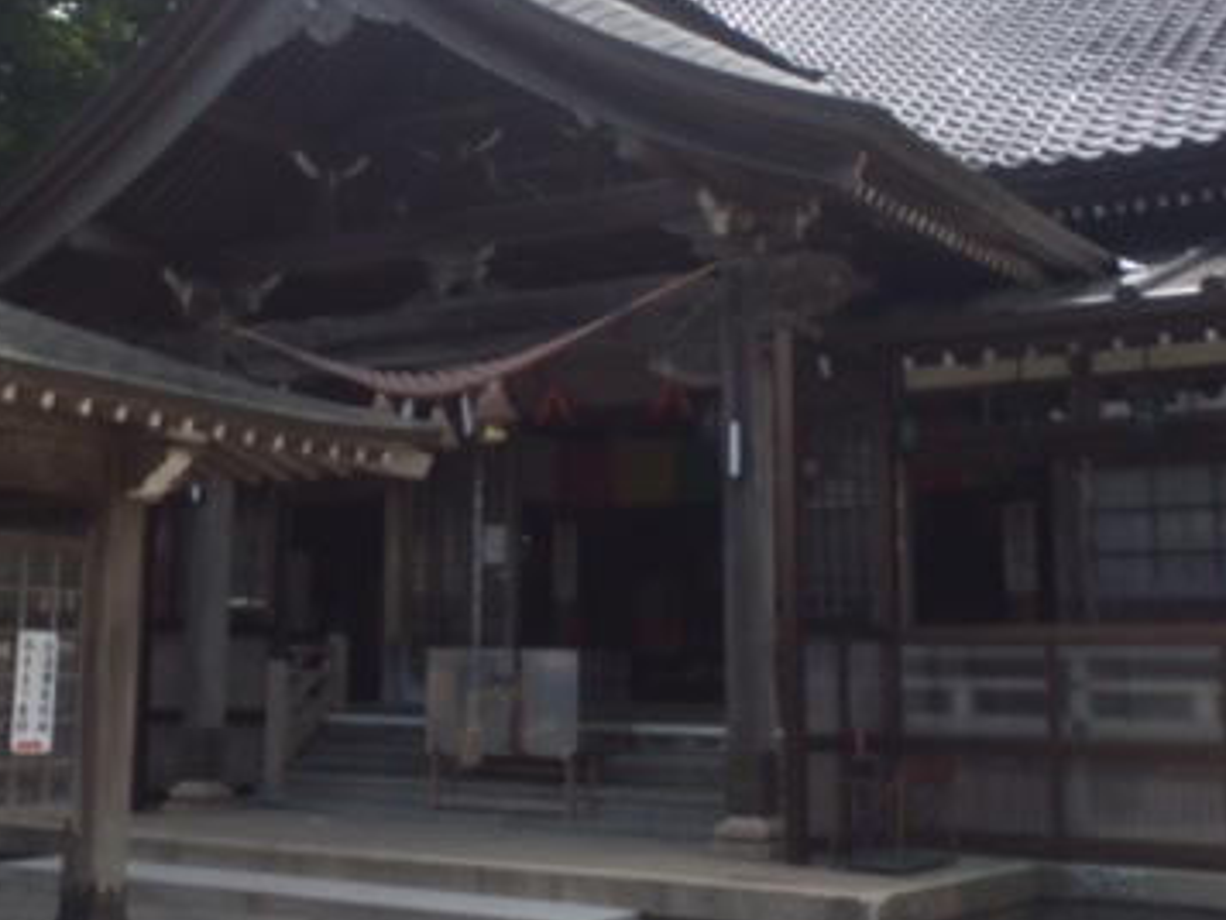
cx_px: 495
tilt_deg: +6.4
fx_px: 1842
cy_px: 398
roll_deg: -0.5
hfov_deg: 36.7
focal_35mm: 52
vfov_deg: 28.0
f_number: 2.2
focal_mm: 4.15
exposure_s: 1/1282
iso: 32
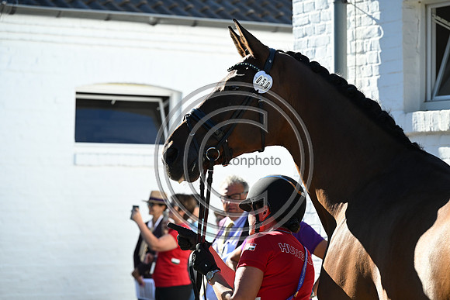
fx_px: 1500
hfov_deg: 17.1
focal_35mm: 120
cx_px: 225
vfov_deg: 11.4
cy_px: 150
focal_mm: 120
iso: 900
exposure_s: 1/1600
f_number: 5.6
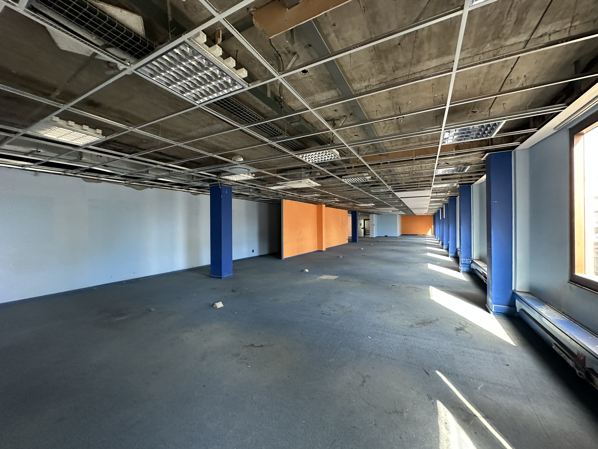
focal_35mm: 14
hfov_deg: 102.1
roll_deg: +0.9
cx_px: 299
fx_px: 242
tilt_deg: +1.5
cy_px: 224
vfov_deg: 85.7
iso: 640
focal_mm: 2.22
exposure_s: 1/60
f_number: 2.2
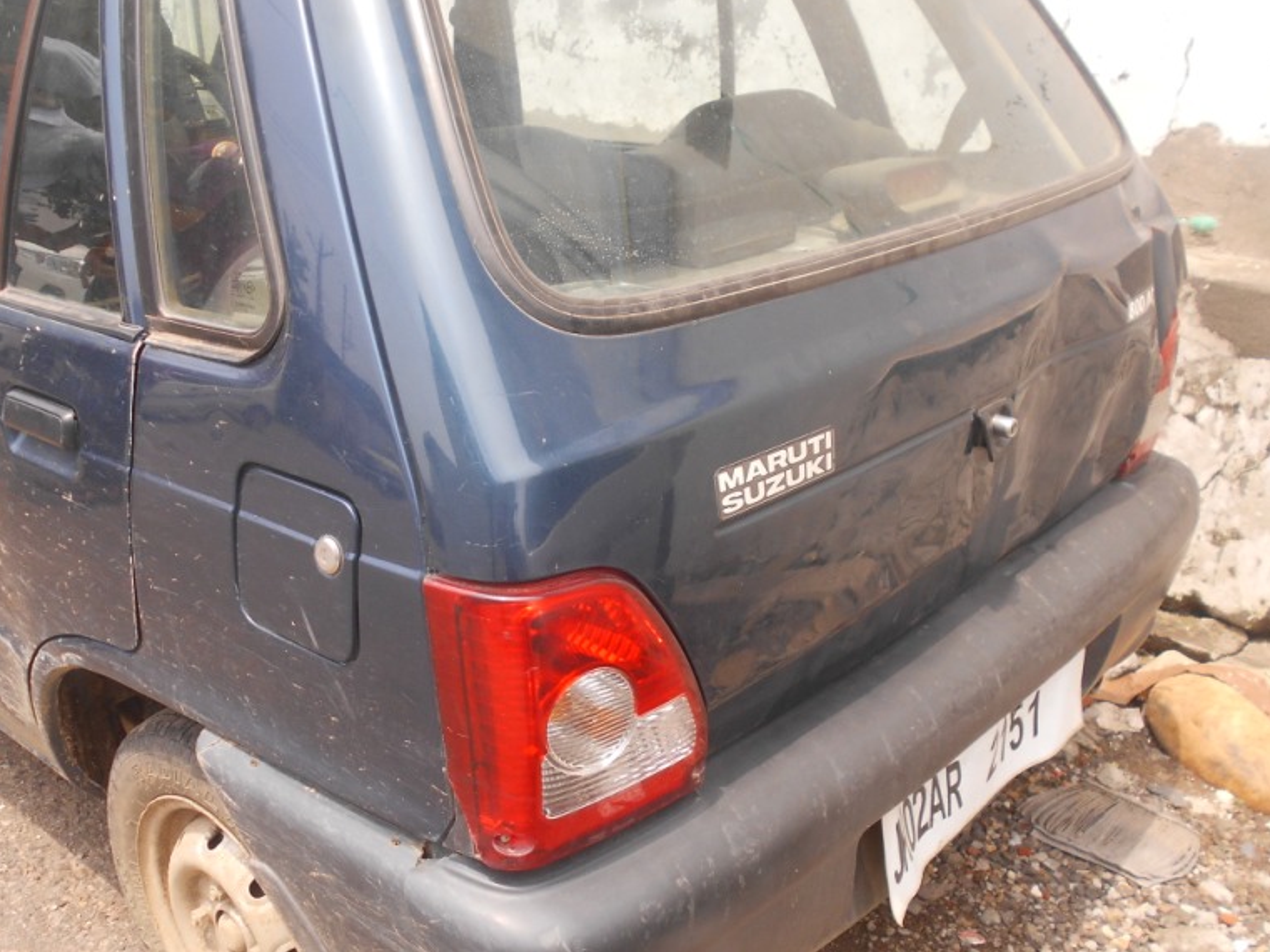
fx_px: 1284
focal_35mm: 35
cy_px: 554
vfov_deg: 40.6
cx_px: 559
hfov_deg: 52.5
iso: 80
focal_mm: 4.6
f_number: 3.2
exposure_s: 1/320
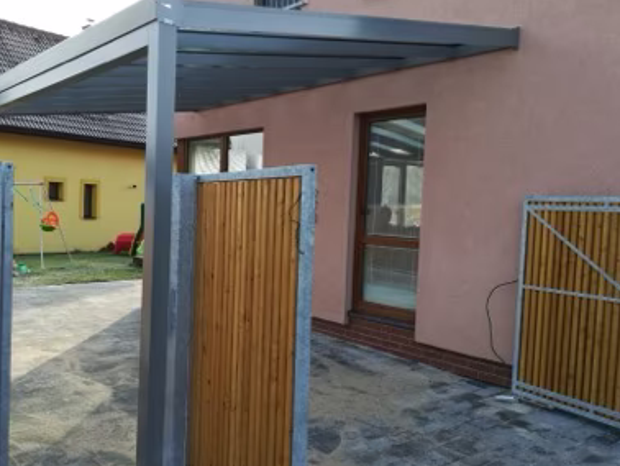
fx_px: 591
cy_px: 235
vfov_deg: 43.0
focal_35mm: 33
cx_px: 236
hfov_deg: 54.8
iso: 50
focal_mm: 3.83
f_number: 2.2
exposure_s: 1/203
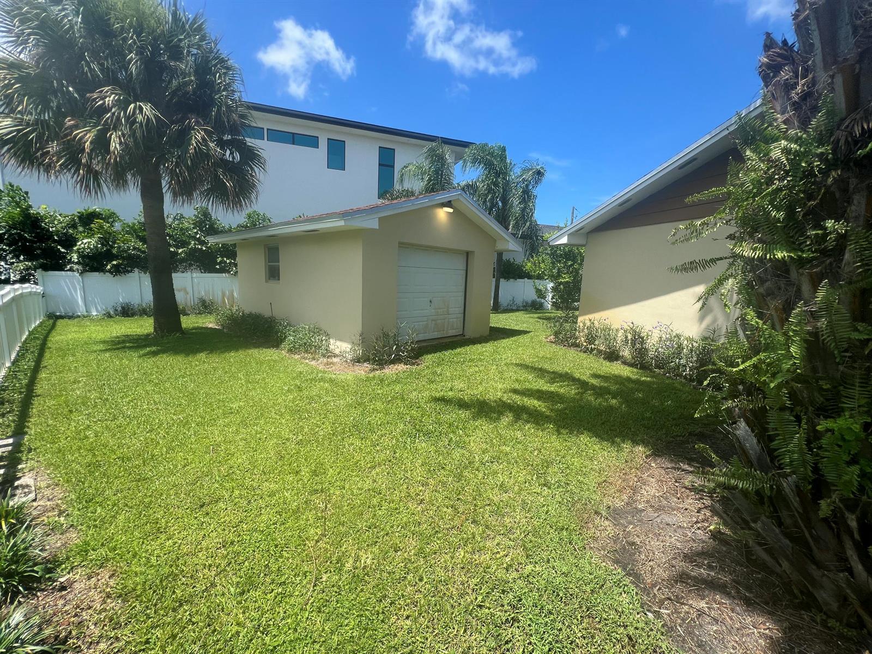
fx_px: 327
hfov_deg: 106.2
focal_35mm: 13
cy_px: 327
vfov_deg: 89.9
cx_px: 436
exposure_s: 1/911
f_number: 1.8
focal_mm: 1.57
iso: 32
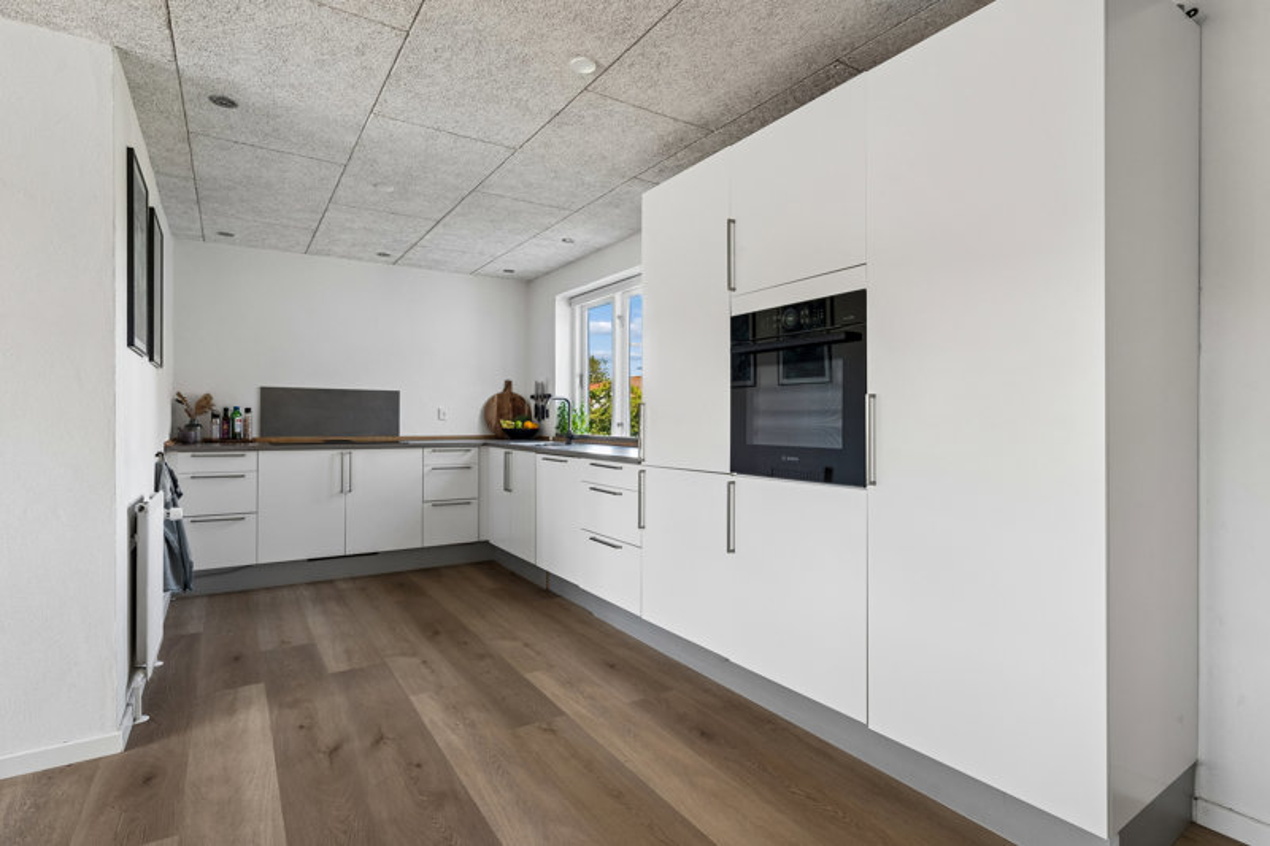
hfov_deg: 93.3
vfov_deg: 70.4
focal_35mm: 17
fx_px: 600
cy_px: 423
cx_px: 635
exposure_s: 1/100
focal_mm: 17
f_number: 7.1
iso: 400
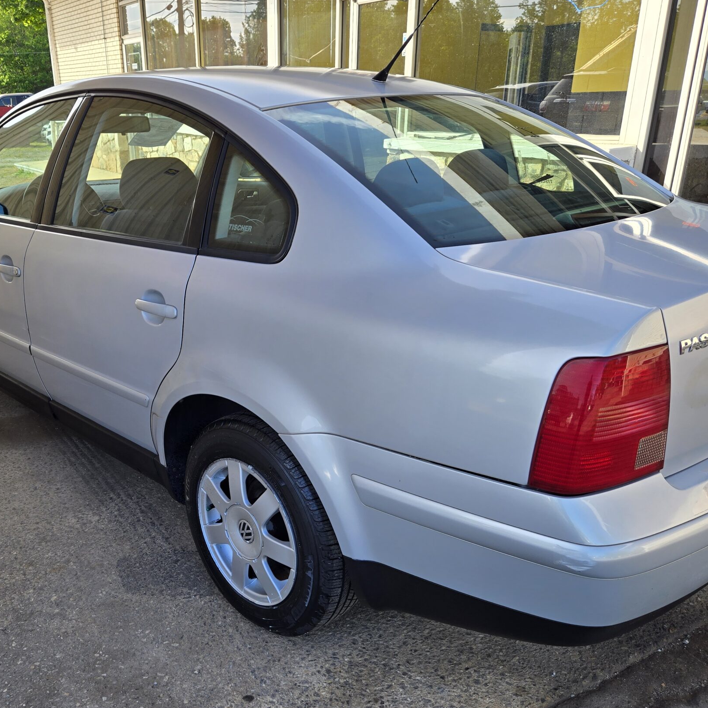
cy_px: 414
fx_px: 740
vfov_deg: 50.9
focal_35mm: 32
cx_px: 269
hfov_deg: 50.6
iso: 25
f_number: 1.8
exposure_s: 1/574
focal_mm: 5.4
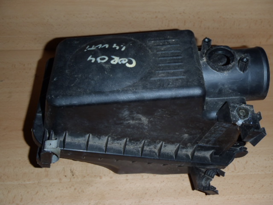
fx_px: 300
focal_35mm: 38
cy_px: 102
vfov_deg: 37.7
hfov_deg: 49.0
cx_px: 136
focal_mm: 6.83
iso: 100
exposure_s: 1/40
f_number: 4.6
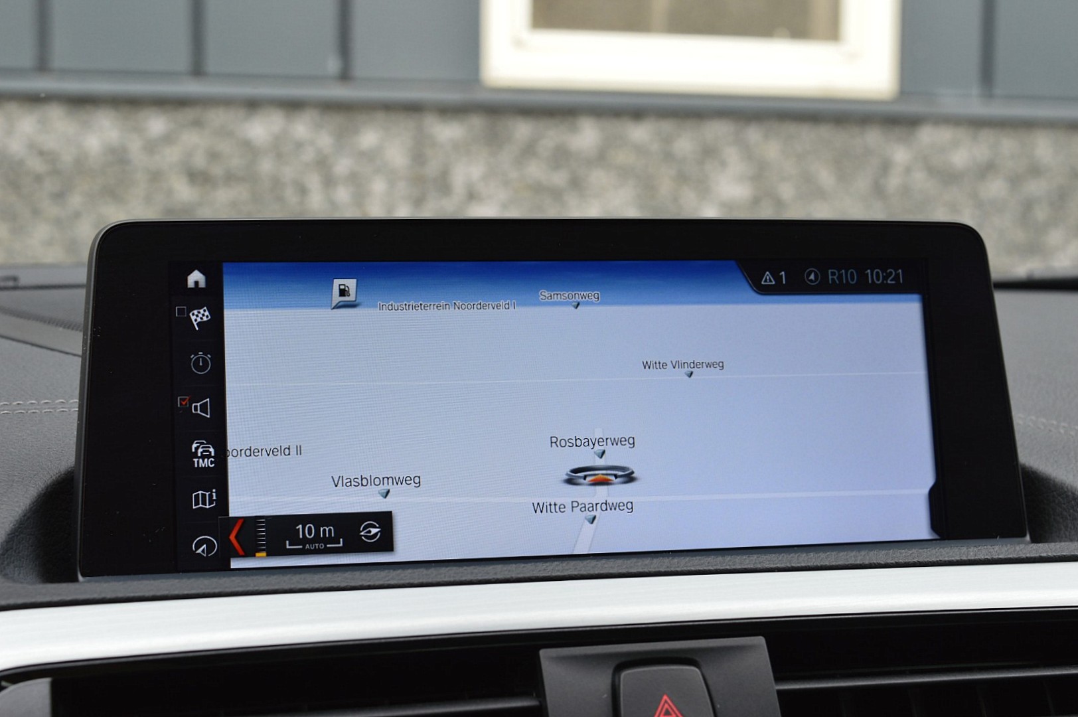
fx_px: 1795
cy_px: 358
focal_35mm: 60
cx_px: 539
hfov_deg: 33.4
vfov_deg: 22.6
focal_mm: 40
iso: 400
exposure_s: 1/100
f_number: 9
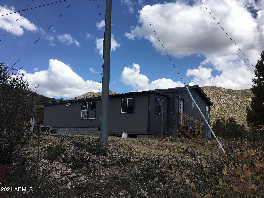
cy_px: 99
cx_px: 132
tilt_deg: +7.1
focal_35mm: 29
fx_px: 221
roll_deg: -0.8
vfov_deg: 48.2
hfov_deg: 61.7
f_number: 2.2
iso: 25
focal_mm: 4.15
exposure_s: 1/1832
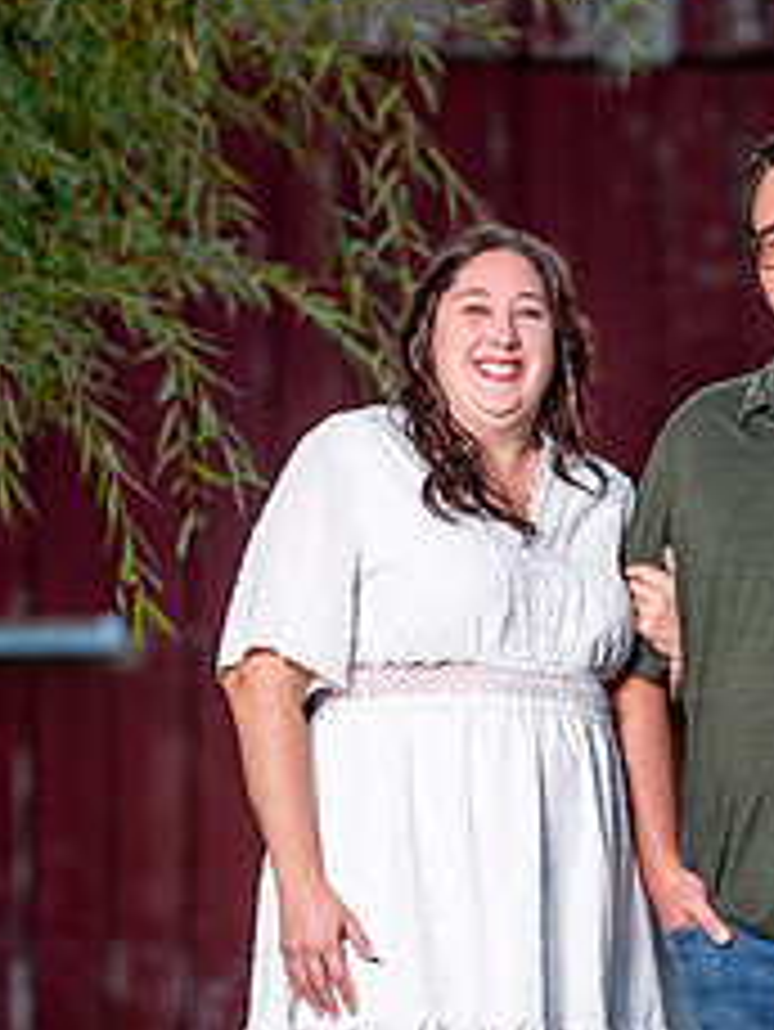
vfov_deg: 5.5
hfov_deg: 4.1
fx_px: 10693
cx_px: 585
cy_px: 873
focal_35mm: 359
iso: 80
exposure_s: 1/125
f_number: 5
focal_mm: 190
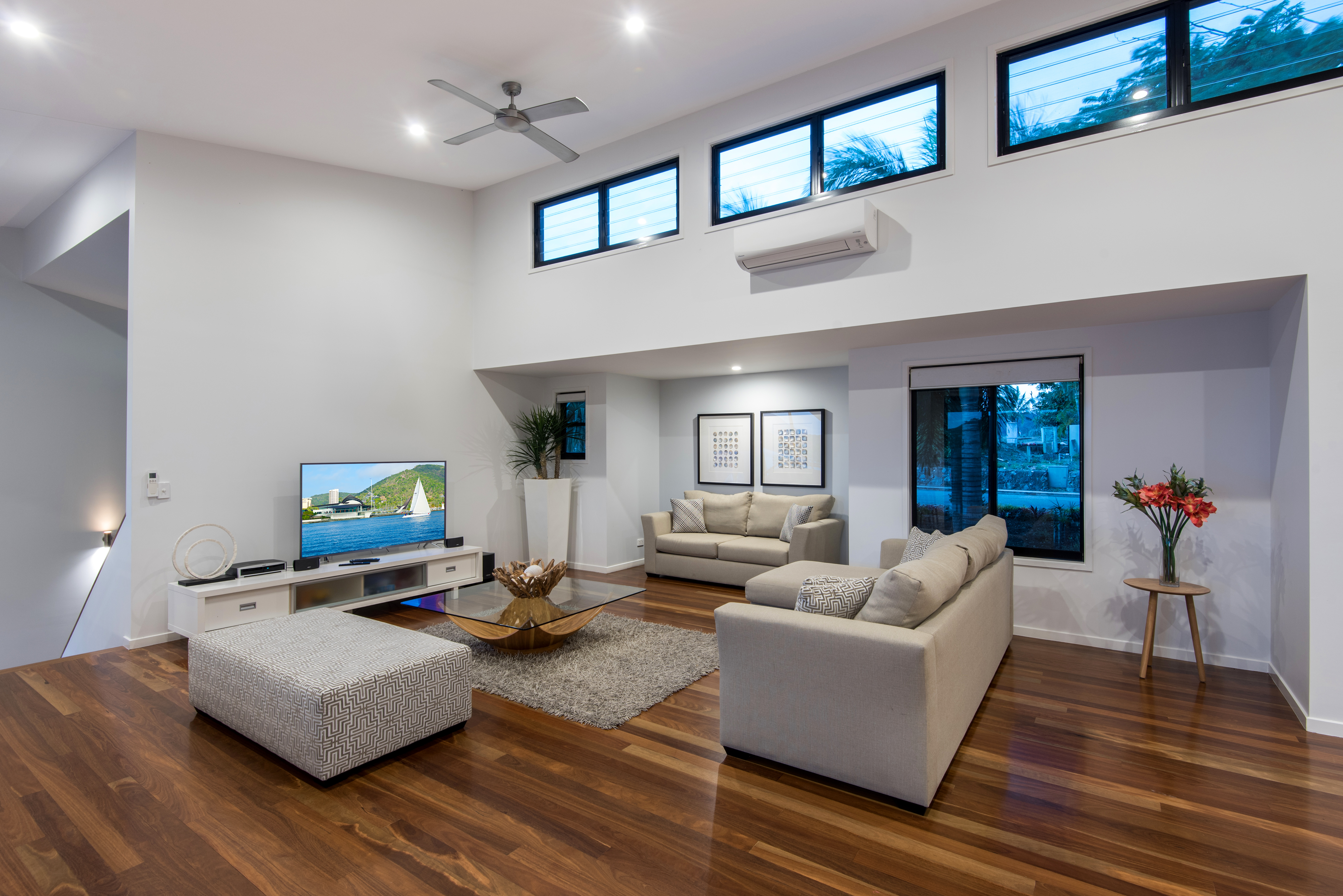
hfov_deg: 96.7
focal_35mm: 16
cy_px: 448
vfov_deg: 73.8
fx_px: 597
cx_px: 672
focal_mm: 16
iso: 200
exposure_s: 1.3
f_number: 10
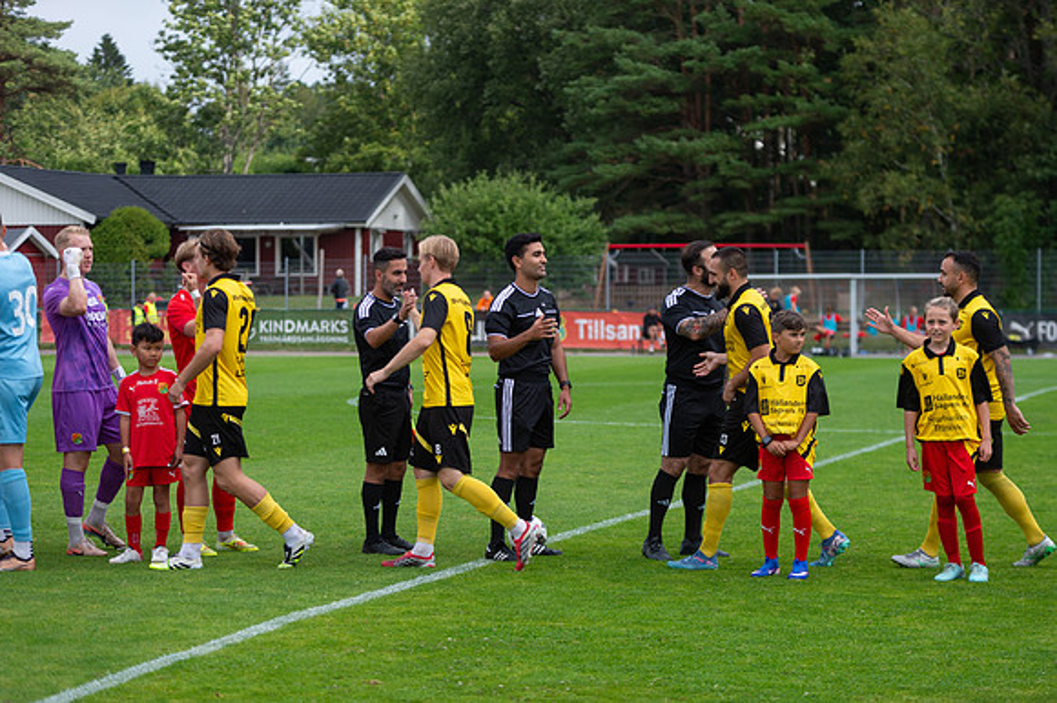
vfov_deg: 13.4
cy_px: 352
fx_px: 2996
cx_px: 528
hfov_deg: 20.0
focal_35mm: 102
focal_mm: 100
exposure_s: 1/1250
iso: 250
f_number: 3.2
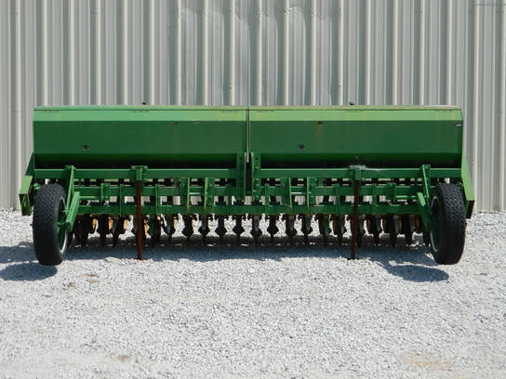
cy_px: 190
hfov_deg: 27.8
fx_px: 1023
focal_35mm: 70
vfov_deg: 21.0
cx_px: 253
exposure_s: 1/800
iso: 80
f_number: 4
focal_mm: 12.6
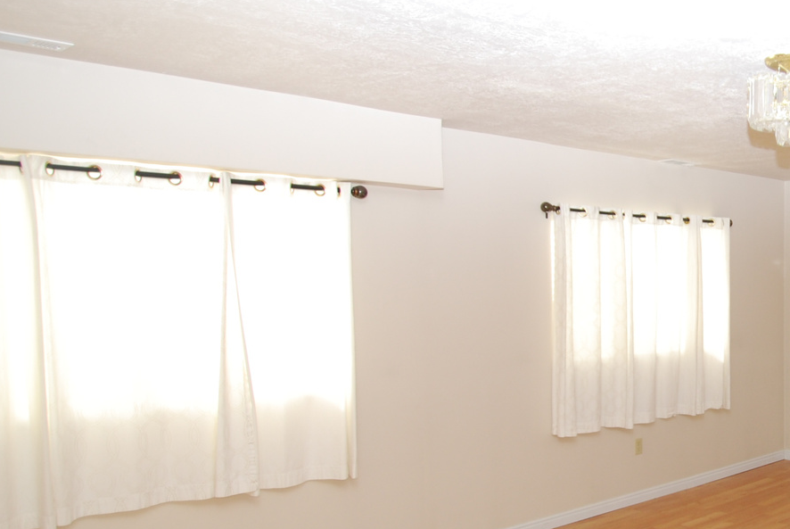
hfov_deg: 43.1
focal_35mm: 38
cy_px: 350
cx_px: 797
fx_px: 838
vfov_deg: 34.7
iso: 200
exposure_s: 1/60
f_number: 4
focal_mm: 11
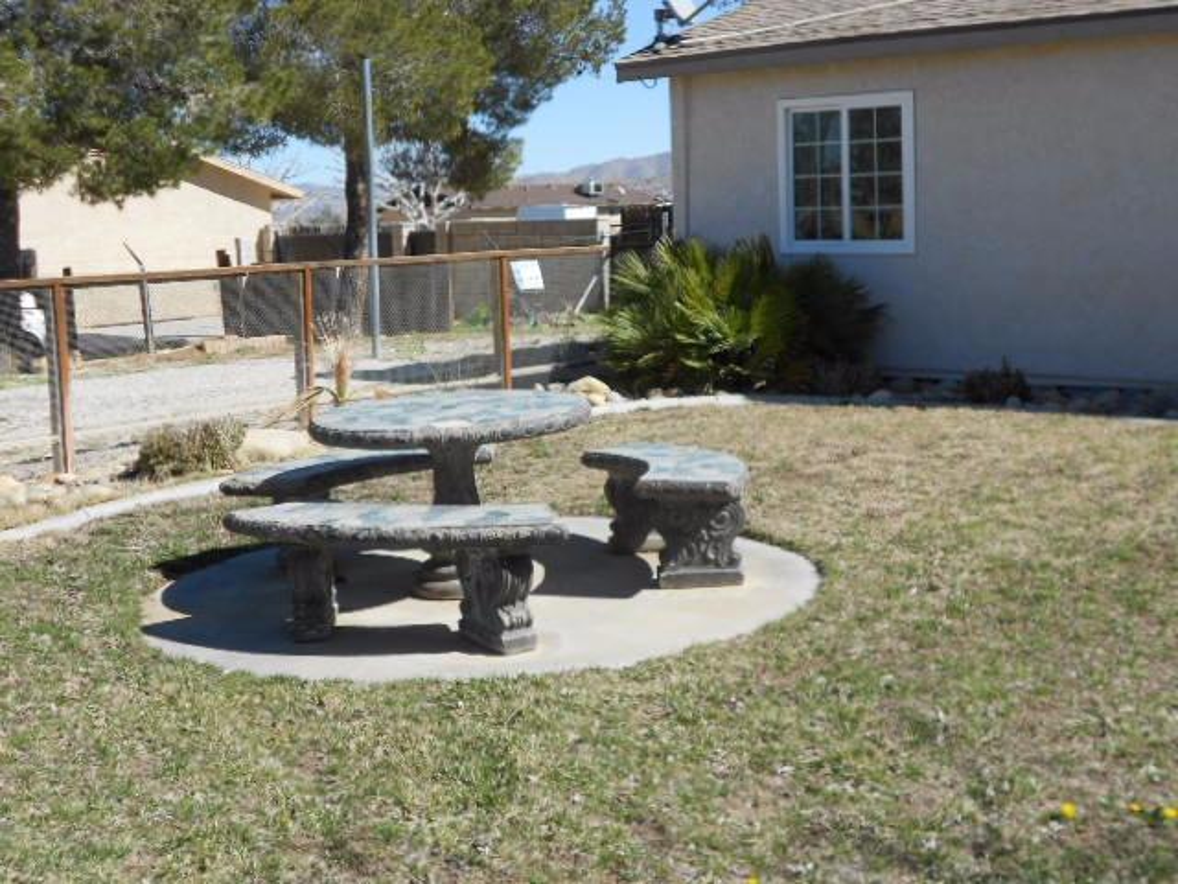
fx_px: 1463
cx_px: 589
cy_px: 442
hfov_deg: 43.9
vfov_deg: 33.6
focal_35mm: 43
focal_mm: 7.7
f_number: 4.2
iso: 80
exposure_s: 1/640
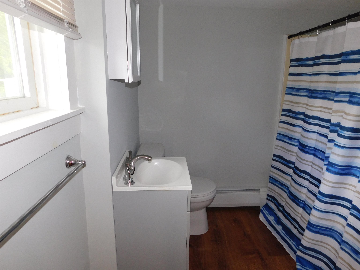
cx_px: 180
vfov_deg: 58.9
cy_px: 135
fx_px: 239
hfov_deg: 73.9
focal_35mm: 23
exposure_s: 1/30
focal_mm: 4
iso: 200
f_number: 3
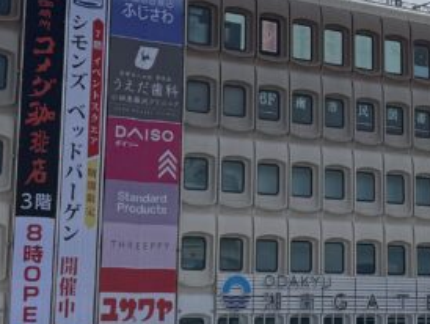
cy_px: 41
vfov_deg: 13.1
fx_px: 1392
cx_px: 590
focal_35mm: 112
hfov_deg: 16.4
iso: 64
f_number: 1.78
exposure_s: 1/12346
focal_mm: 6.76
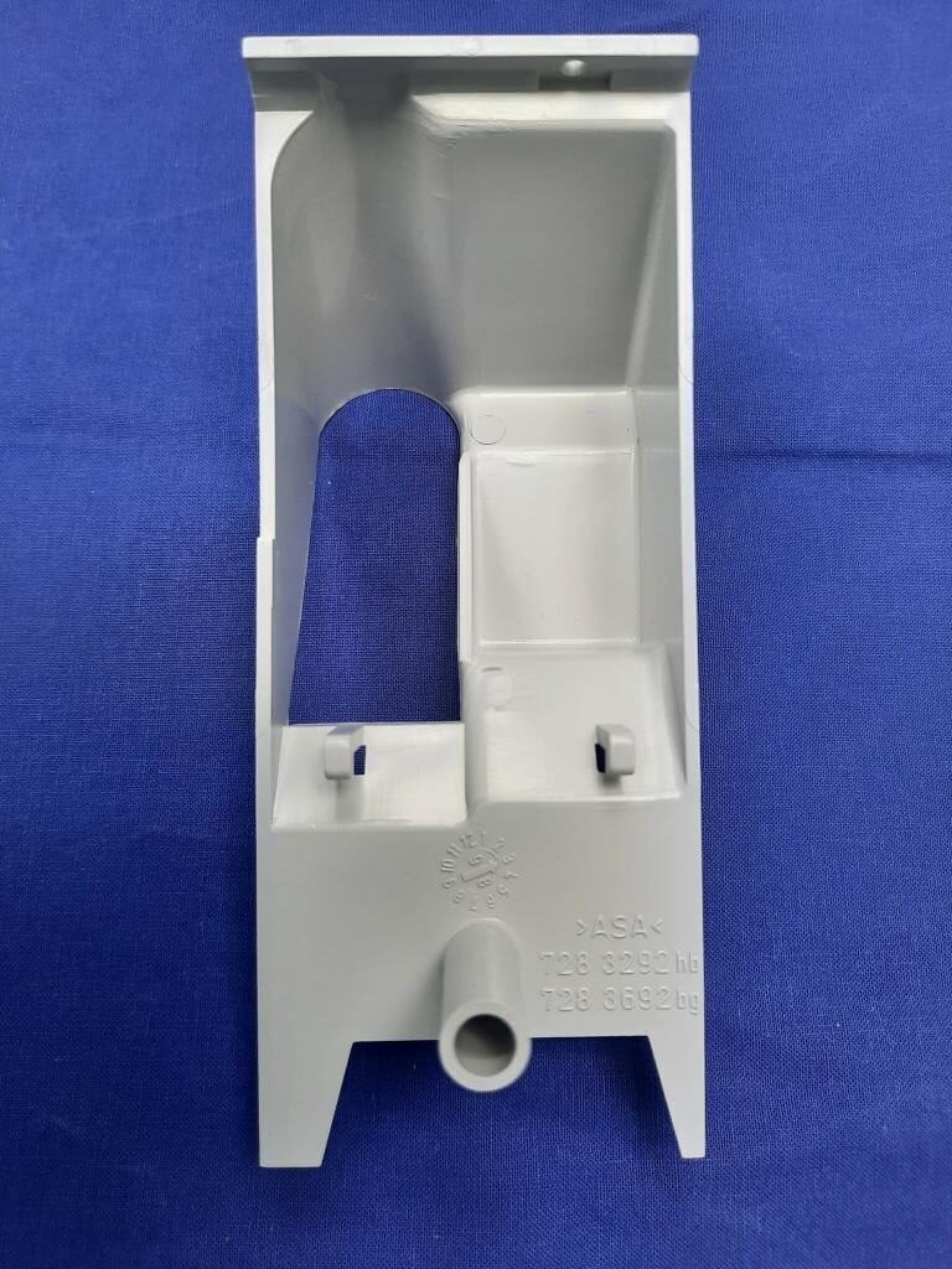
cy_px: 634
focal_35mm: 25
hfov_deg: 54.9
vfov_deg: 69.4
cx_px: 476
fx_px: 917
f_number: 2
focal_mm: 4.6
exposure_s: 1/50
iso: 100
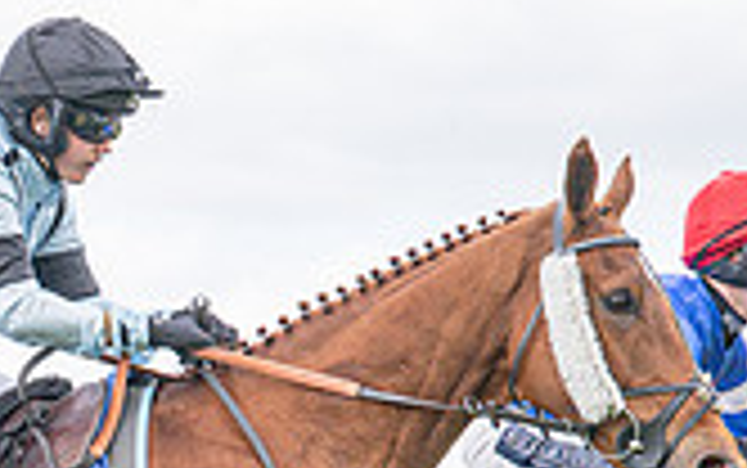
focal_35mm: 307
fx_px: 6254
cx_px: 200
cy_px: 719
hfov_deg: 6.8
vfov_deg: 4.3
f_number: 4
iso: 400
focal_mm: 70
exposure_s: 1/1600
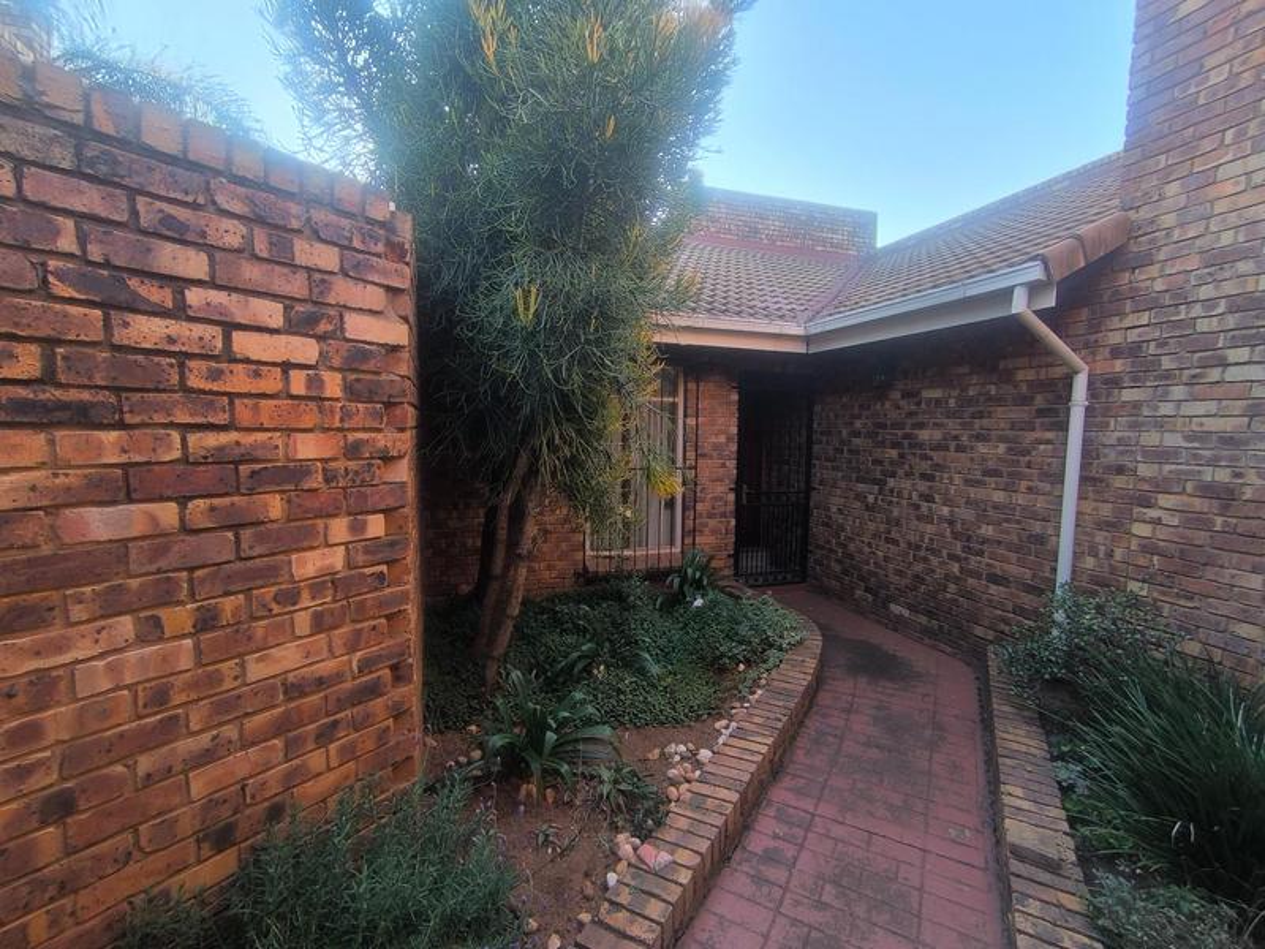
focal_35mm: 16
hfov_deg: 94.5
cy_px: 474
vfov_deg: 78.1
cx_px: 632
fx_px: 585
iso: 50
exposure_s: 1/50
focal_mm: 1.65
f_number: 2.2
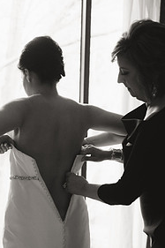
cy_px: 189
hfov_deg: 17.0
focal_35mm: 80
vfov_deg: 25.1
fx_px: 551
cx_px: 93
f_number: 2.8
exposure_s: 1/125
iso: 4000
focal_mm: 50
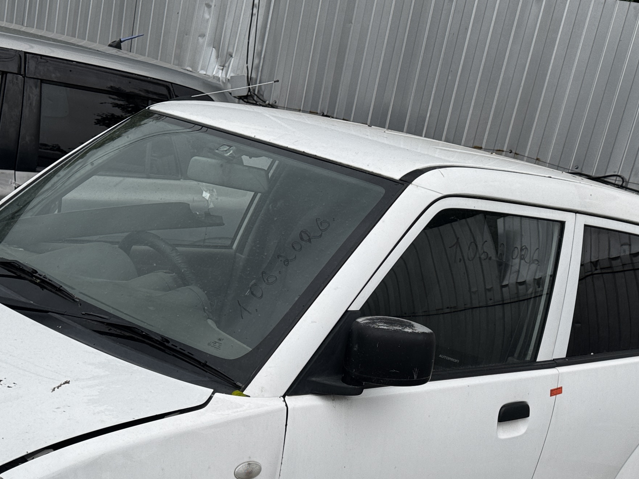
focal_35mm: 55
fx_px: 1015
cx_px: 314
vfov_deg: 25.8
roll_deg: -11.1
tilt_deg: -19.0
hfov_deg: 34.9
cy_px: 419
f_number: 1.78
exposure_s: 1/1818
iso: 80
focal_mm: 6.76
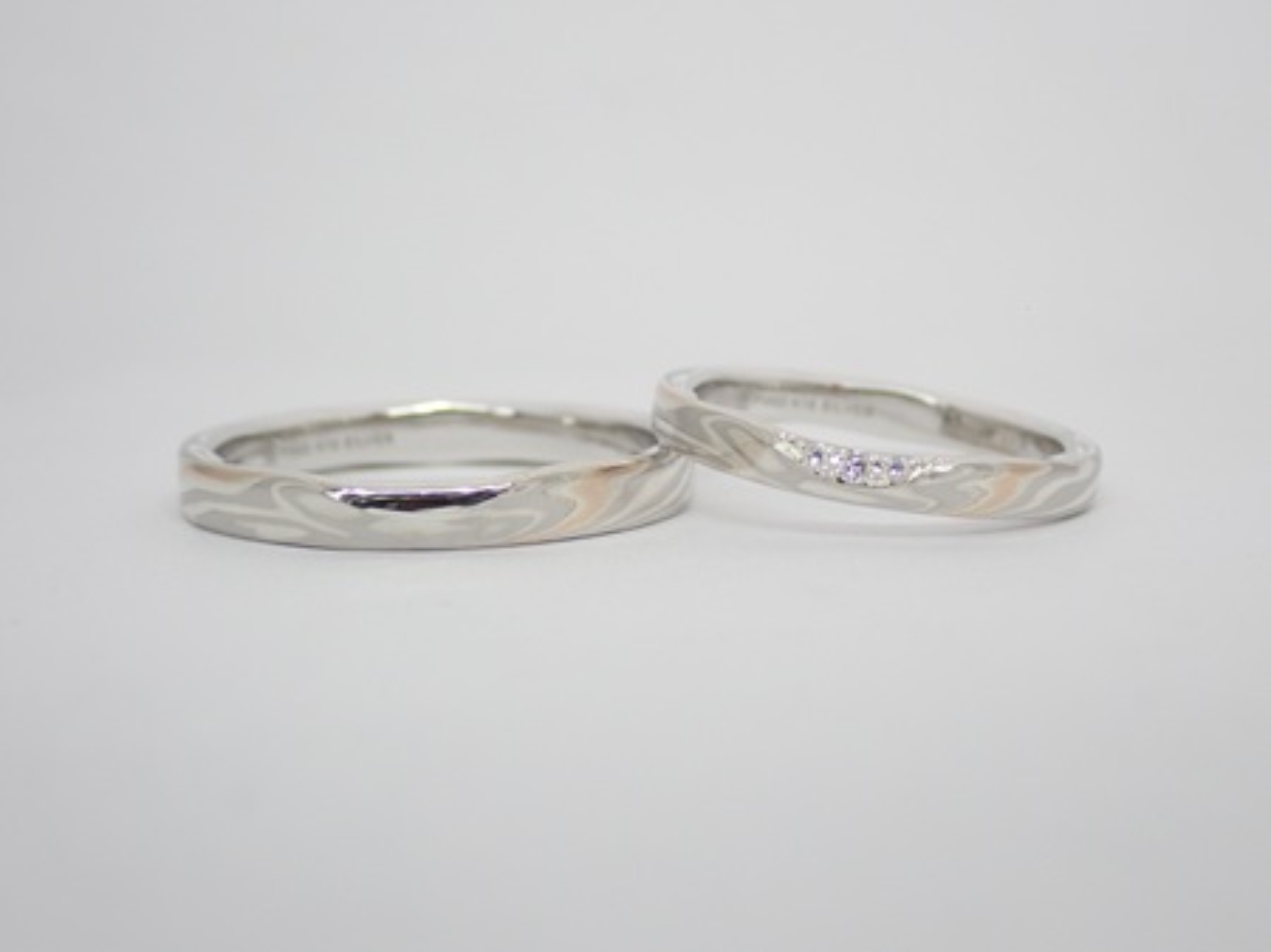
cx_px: 636
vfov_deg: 19.1
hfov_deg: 25.3
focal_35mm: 77
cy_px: 476
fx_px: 2826
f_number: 4.1
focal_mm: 13.65
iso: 200
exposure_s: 1/125
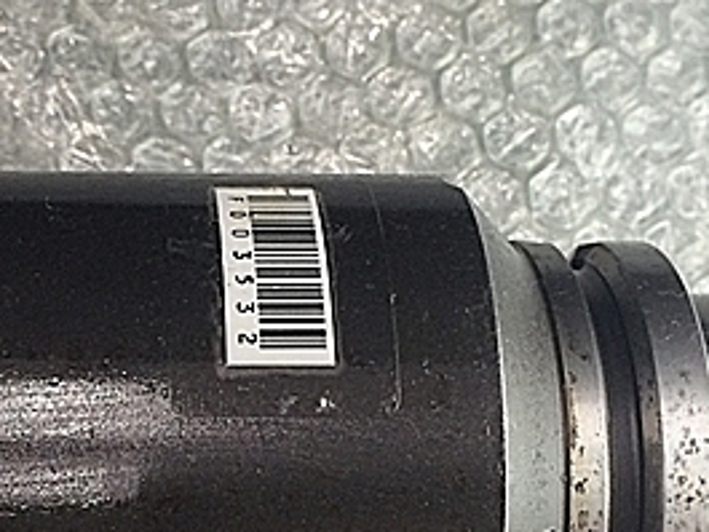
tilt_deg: -74.1
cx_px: 222
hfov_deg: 27.6
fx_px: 1434
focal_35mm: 70
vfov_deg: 20.7
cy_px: 444
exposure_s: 1/30
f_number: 2.2
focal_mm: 4.15
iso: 64
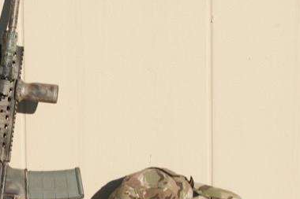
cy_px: 168
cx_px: 6
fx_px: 2207
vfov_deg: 5.2
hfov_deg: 7.7
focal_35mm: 265
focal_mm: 105
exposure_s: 1/400
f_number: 8
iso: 200
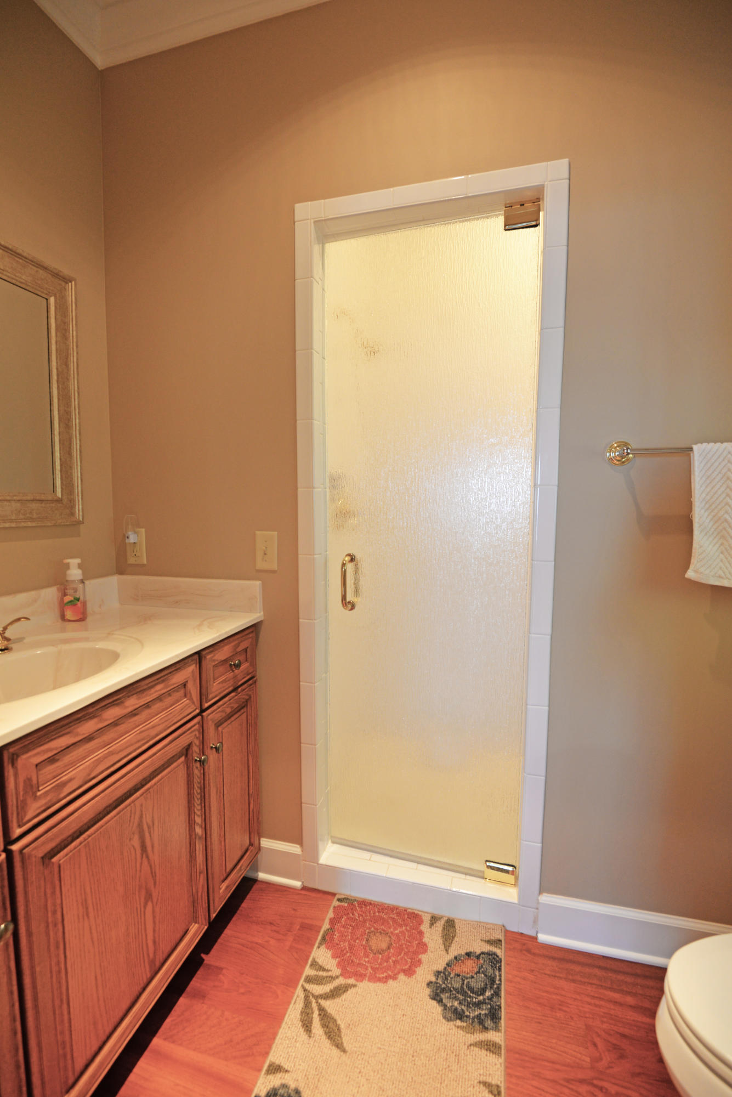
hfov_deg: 73.8
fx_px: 488
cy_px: 548
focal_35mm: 16
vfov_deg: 96.7
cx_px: 366
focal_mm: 16
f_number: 4
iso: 800
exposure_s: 1/50
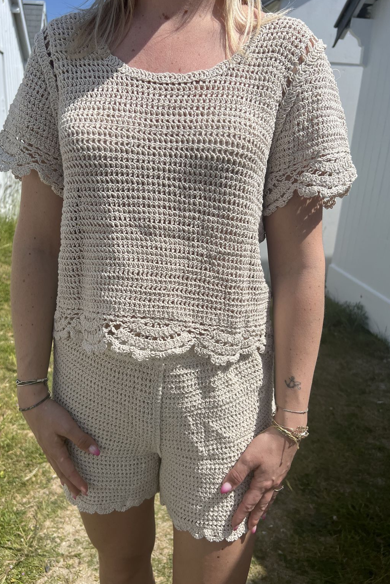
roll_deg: -2.0
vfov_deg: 65.5
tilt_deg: -18.4
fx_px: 455
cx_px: 174
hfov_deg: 46.3
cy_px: 292
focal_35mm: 28
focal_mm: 5.7
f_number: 1.5
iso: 50
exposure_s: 1/6579
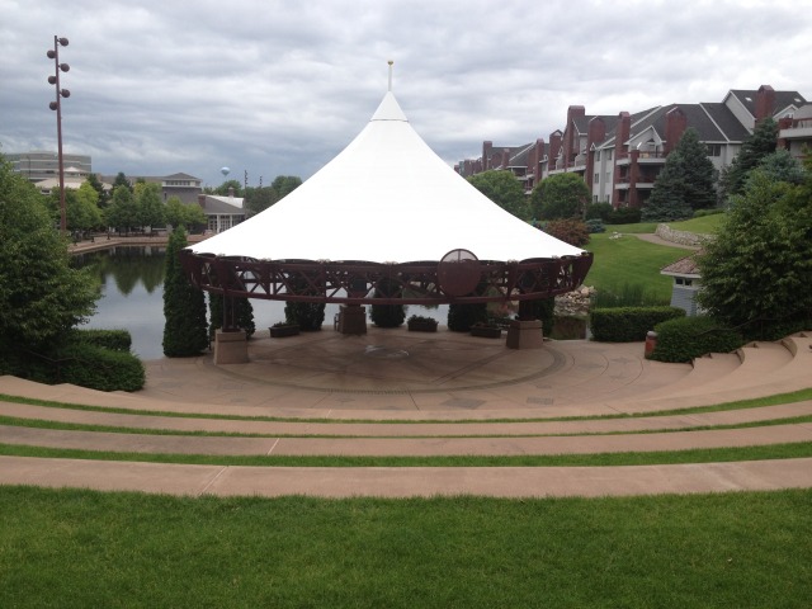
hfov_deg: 52.6
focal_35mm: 35
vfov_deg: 40.7
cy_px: 304
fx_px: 821
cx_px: 406
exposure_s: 1/541
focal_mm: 4.28
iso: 50
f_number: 2.4
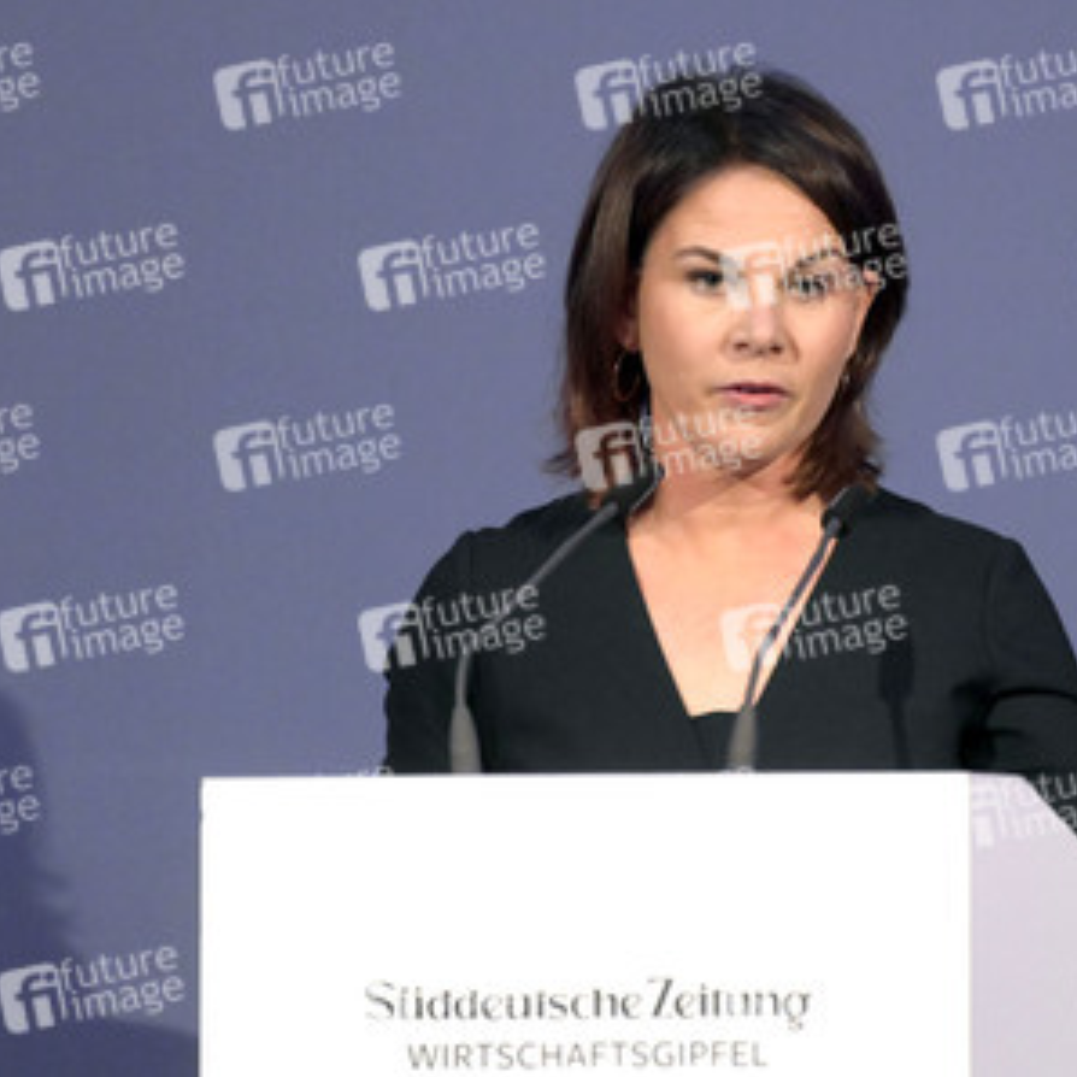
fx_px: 22634
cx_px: 717
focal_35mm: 643
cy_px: 538
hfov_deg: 2.7
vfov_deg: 2.7
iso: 12800
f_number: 5.6
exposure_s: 1/320
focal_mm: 500
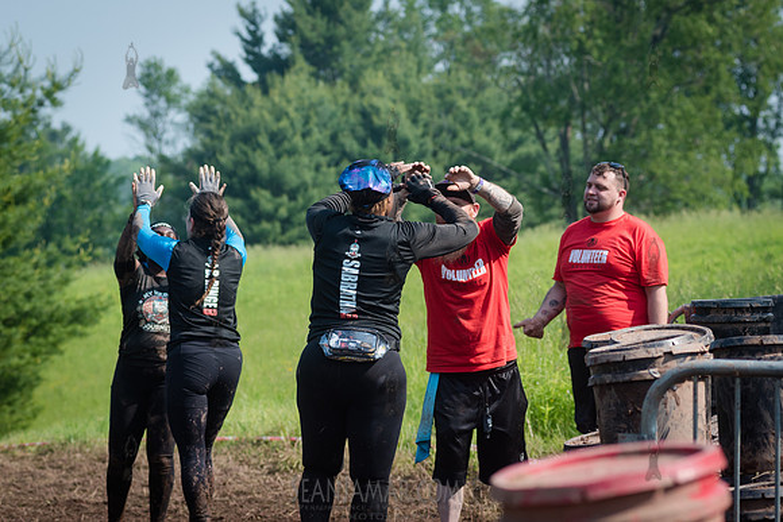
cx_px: 444
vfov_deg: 9.5
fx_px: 3155
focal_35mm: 145
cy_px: 203
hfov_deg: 14.1
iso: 250
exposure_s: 1/1250
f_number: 4.5
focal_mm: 100
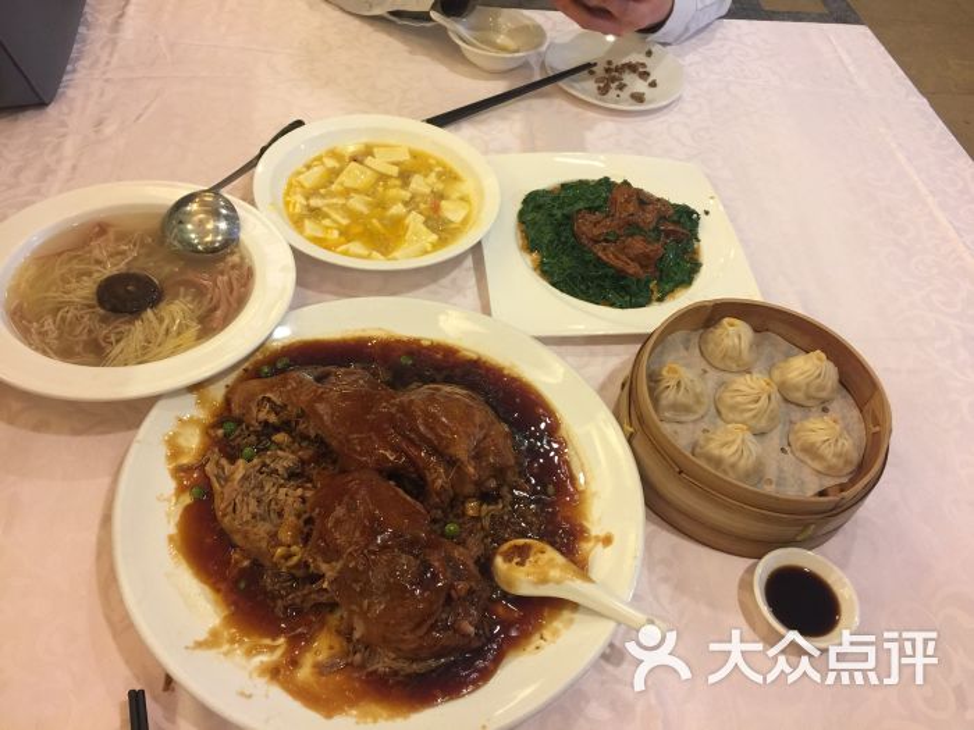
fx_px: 816
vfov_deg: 48.2
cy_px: 365
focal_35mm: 29
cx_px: 487
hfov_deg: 61.7
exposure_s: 1/17
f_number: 2.2
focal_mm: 4.15
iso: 80
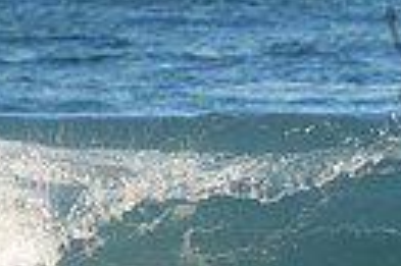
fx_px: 23718
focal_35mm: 2132
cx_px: 701
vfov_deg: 0.6
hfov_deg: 1.0
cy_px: 29
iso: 280
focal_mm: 320
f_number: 5.6
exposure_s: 1/640
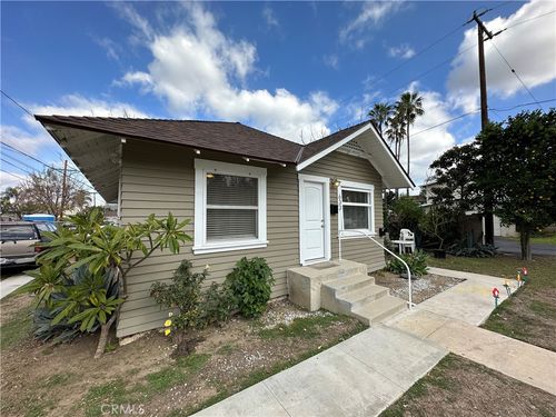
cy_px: 208
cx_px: 278
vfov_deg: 85.7
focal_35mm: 14
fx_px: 225
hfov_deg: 102.1
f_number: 2.2
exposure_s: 1/1125
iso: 50
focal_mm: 2.22
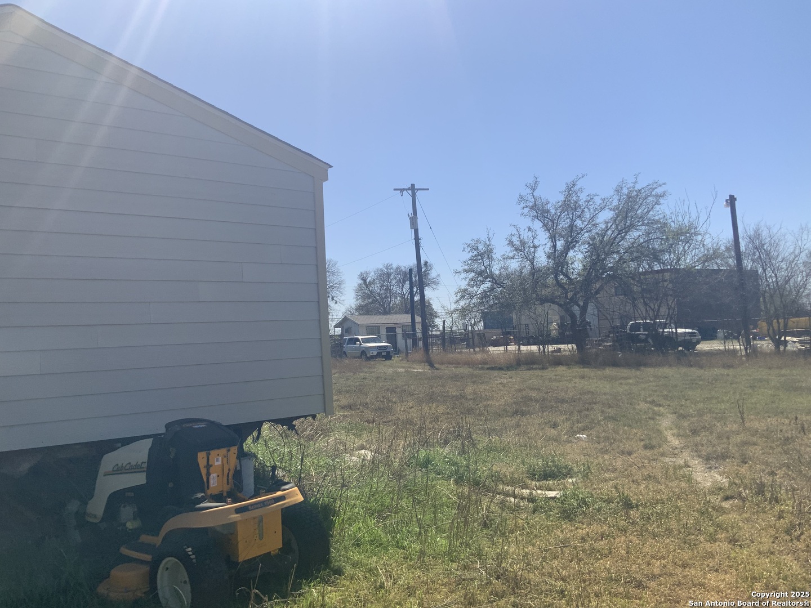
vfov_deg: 48.2
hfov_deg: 61.7
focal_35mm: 29
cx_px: 406
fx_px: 679
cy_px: 304
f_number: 1.8
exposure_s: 1/2667
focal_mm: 3
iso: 16
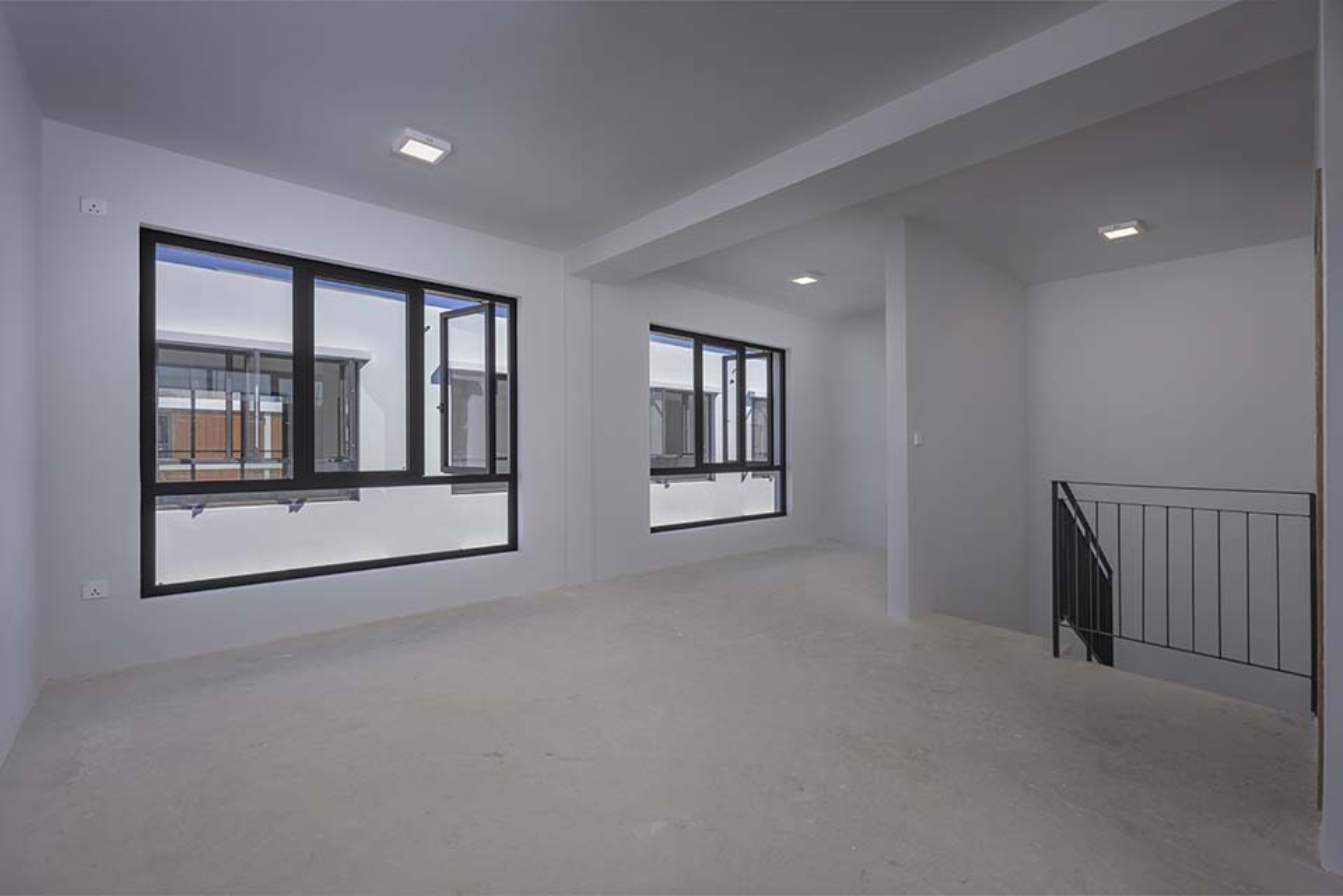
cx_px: 672
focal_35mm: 14
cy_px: 448
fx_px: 522
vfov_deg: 81.2
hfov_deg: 104.3
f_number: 8
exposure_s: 1/100
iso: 64
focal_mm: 14
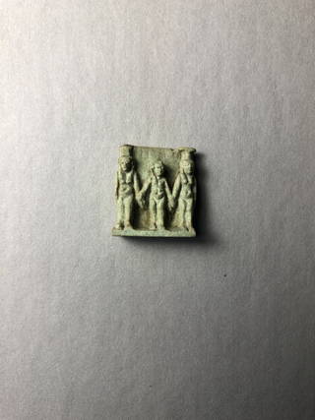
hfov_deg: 49.7
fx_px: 340
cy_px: 210
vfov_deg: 63.5
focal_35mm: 28
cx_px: 158
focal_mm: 3.99
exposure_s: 1/158
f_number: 1.8
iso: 20
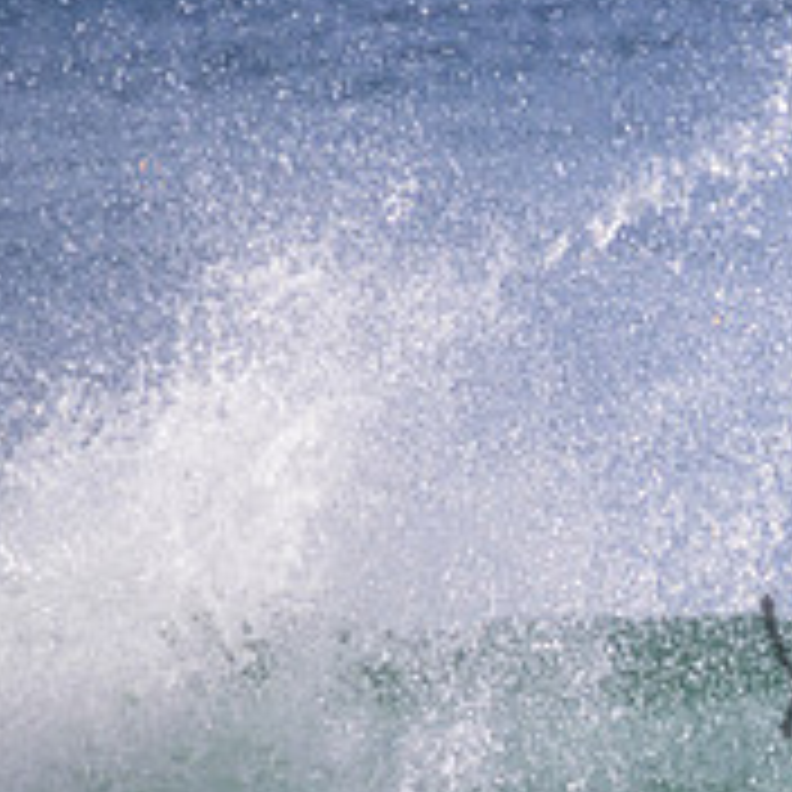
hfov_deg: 0.8
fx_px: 57983
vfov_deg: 0.8
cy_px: 628
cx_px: 1224
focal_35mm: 2240
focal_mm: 800
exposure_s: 1/2000
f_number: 11
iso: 1250
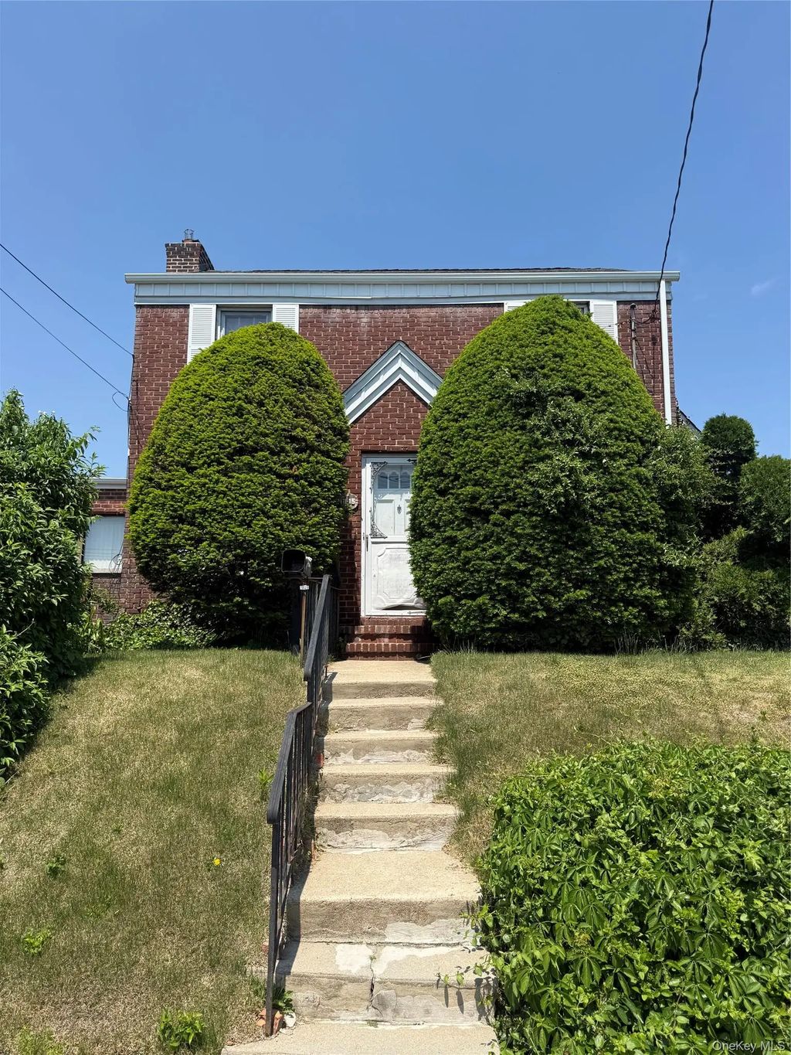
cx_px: 396
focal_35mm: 24
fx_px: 731
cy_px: 528
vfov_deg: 71.6
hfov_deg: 56.8
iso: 80
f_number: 1.78
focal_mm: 6.76
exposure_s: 1/3759
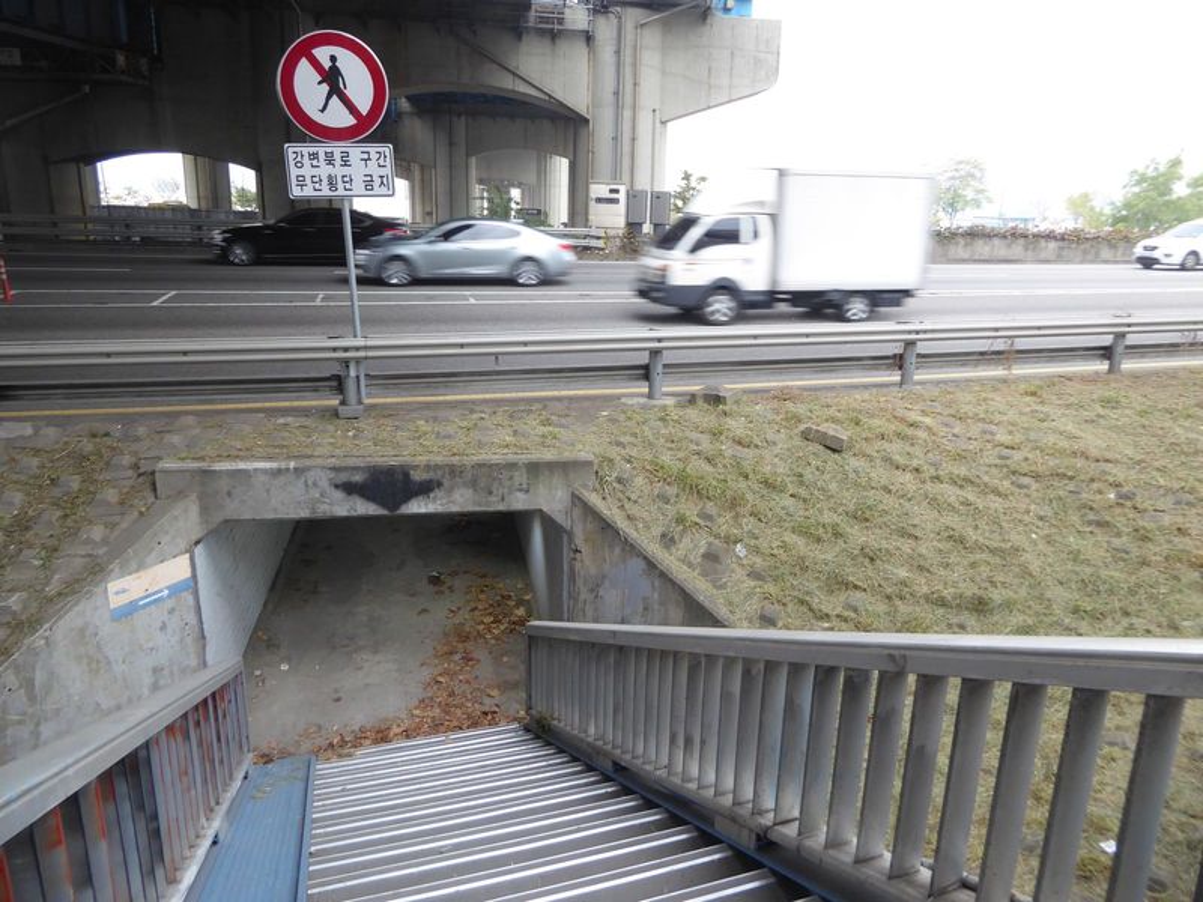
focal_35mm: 25
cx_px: 602
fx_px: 869
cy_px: 451
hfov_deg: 69.4
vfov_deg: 54.9
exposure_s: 1/60
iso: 160
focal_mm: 4.3
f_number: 3.3
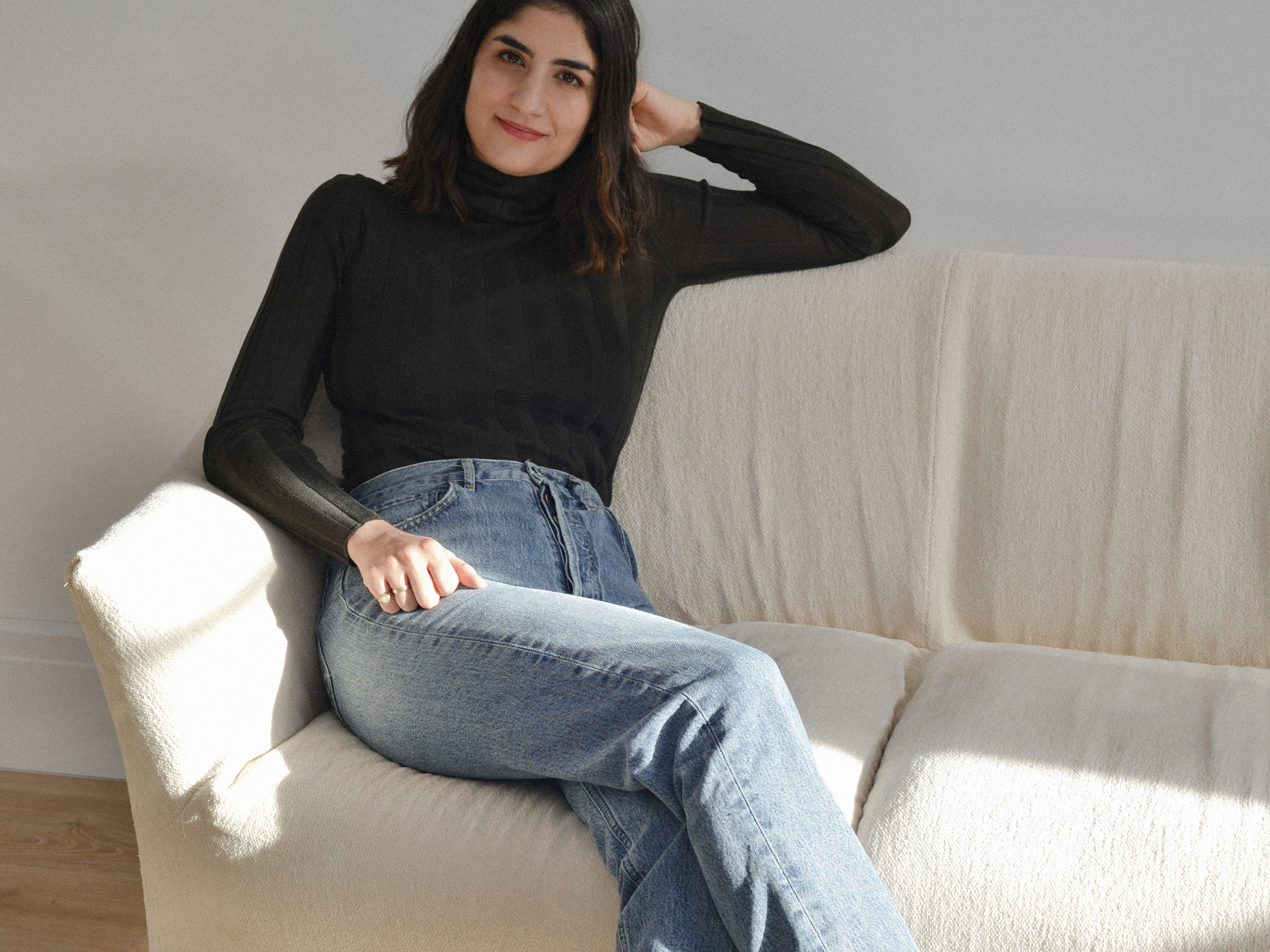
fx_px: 2678
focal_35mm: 73
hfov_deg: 26.7
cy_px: 718
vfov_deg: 20.0
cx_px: 629
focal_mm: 50
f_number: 9
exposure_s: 1/125
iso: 400
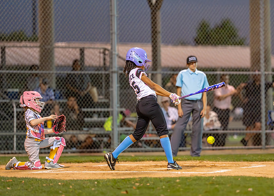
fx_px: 1693
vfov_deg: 6.6
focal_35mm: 218
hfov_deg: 9.3
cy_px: 92
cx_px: 145
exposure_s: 1/1250
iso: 6400
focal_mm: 135
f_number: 1.8
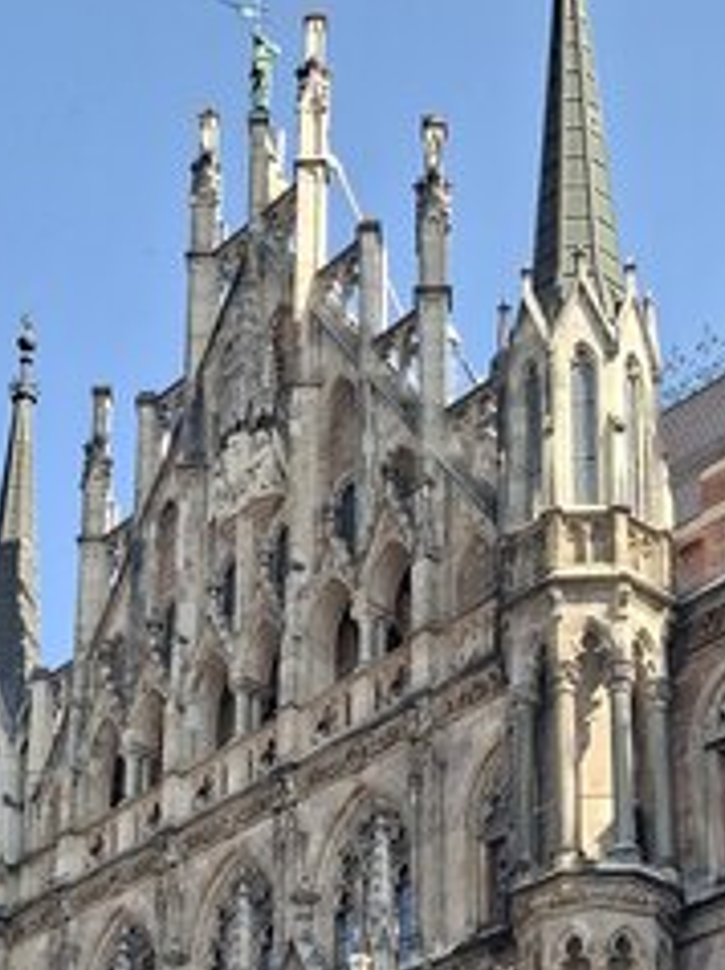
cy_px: 652
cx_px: 77
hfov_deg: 24.5
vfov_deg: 33.0
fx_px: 1623
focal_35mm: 58
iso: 50
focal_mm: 5.54
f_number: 1.8
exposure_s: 1/792
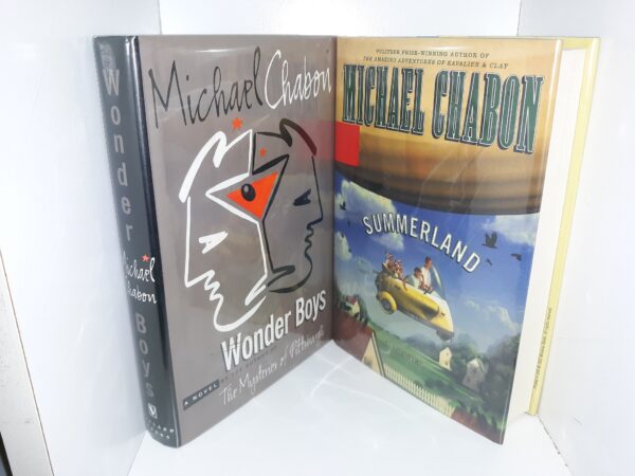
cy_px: 238
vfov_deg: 49.7
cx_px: 318
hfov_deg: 63.4
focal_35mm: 28
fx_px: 514
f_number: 1.7
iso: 80
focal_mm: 3.7
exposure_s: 1/120
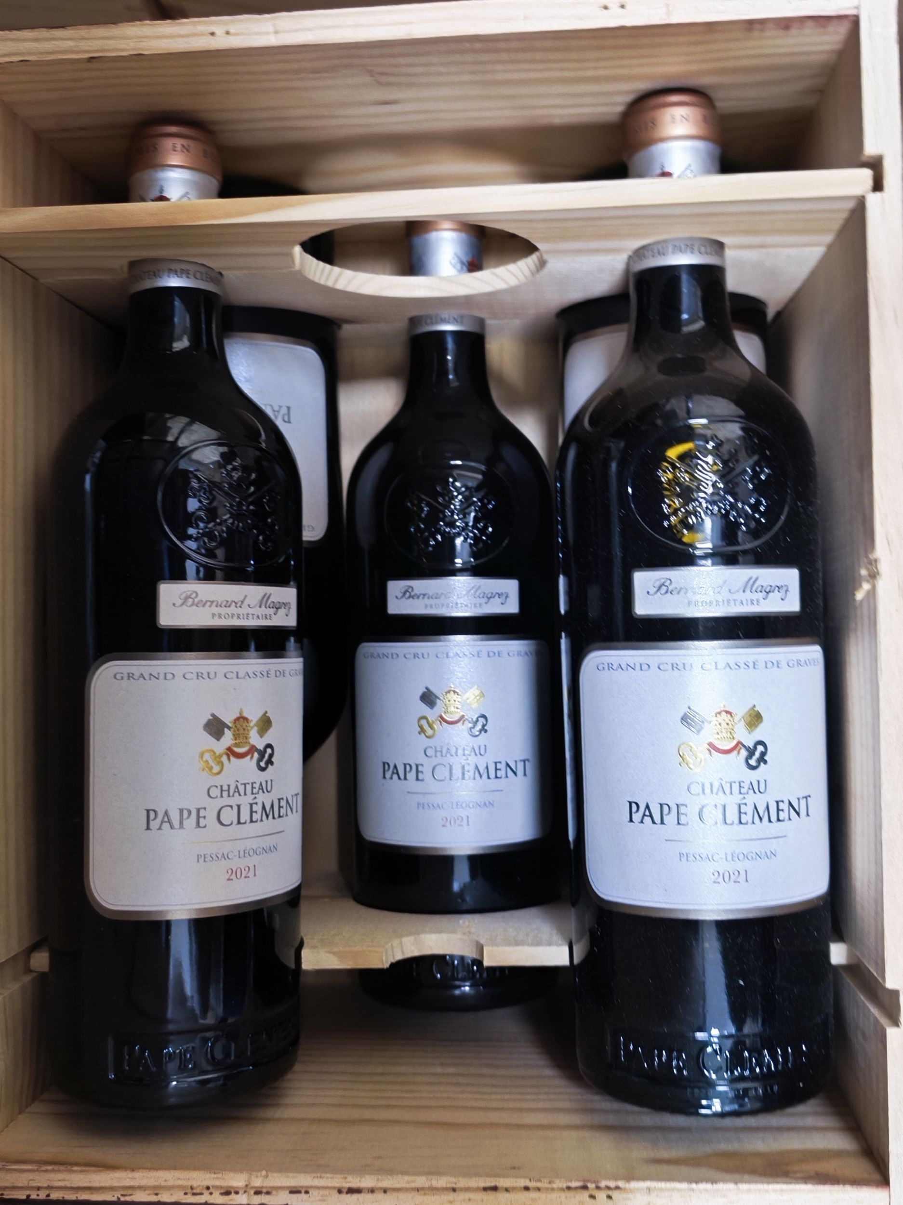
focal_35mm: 32
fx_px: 1113
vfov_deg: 56.8
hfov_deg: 44.1
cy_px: 602
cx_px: 452
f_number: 1.65
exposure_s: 1/25
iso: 1600
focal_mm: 6.14
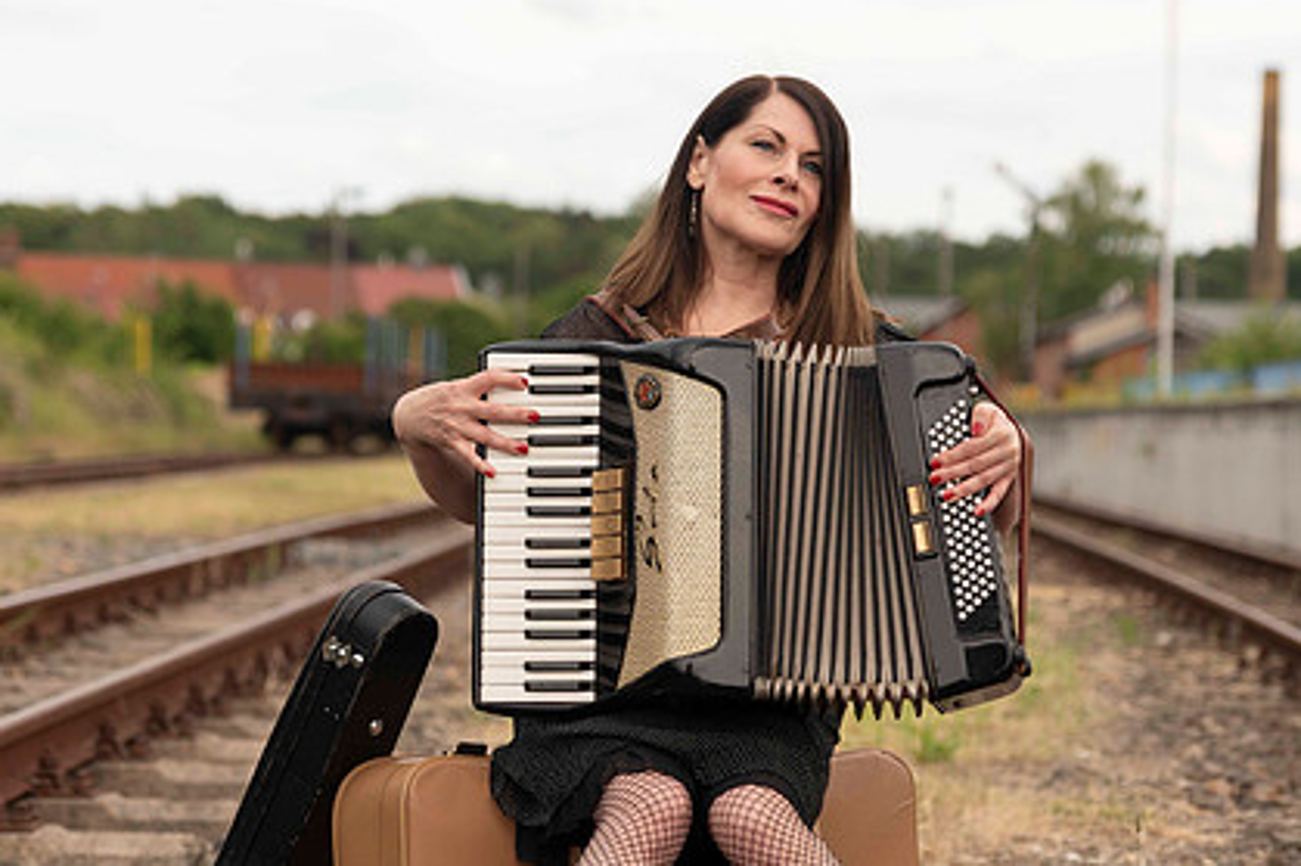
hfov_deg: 18.1
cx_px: 616
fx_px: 4082
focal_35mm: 113
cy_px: 476
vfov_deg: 12.1
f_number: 2.8
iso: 64
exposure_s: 1/1000
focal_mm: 65
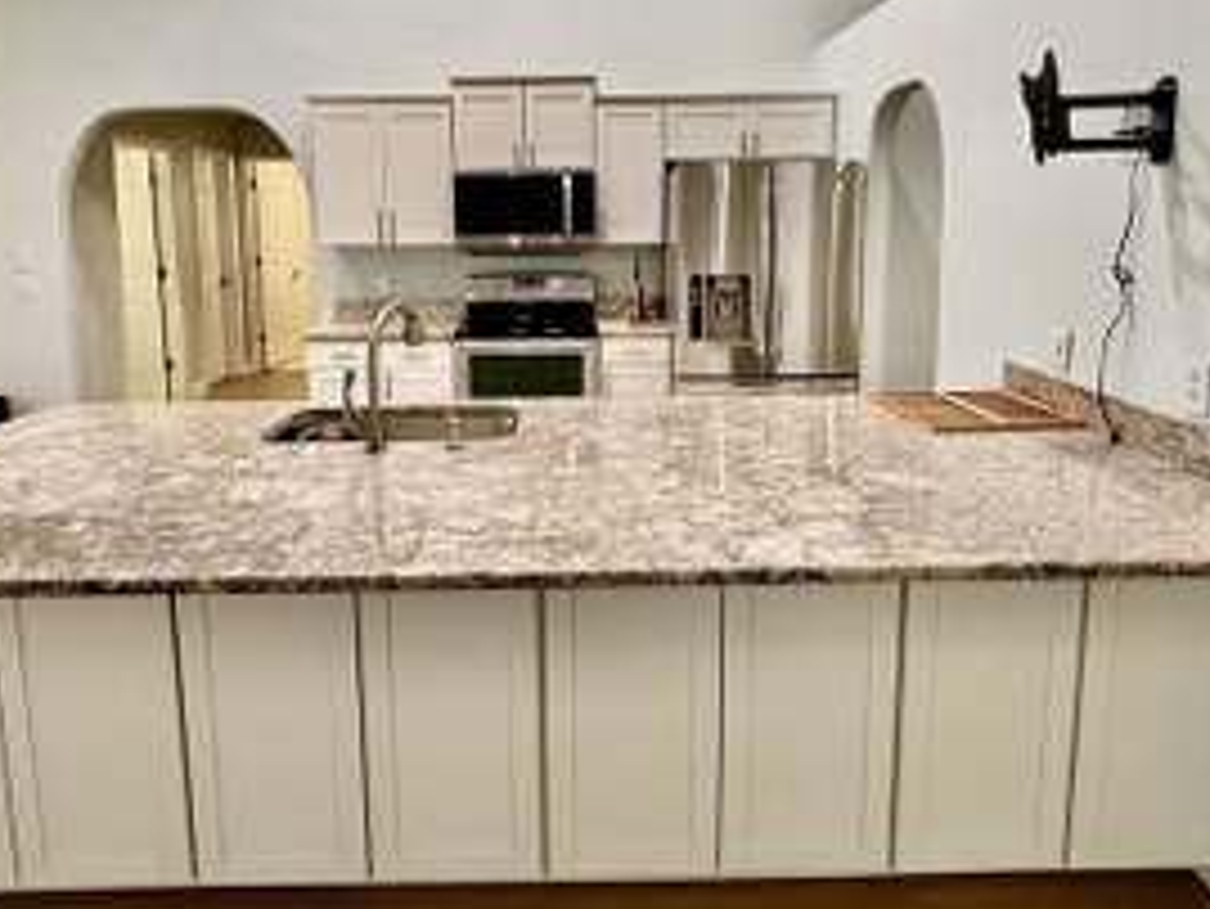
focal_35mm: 25
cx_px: 580
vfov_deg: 54.2
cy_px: 328
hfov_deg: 69.3
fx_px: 874
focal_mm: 2.22
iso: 160
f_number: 2.2
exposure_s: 1/120
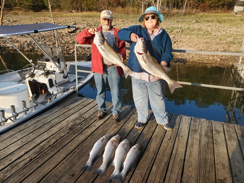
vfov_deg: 53.1
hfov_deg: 67.3
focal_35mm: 26
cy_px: 92
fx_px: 183
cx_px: 122
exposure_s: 1/536
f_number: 2.4
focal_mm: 4.3
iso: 50
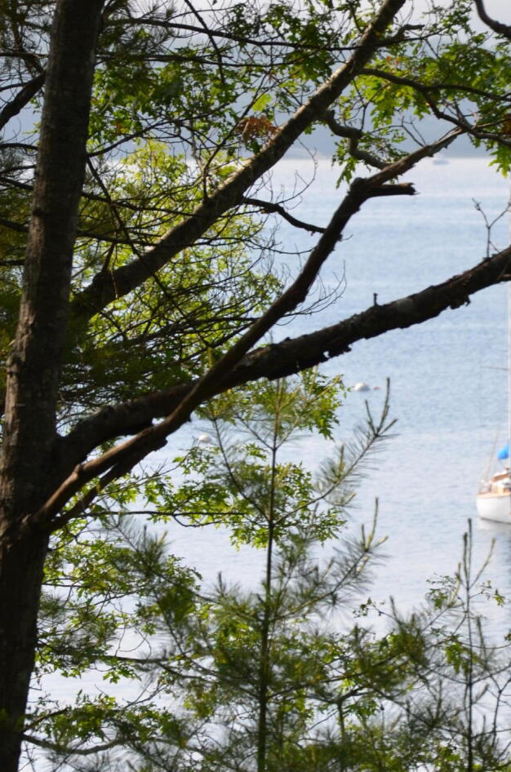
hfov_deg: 4.1
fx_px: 7127
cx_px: 508
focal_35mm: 333
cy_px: 484
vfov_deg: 6.2
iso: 100
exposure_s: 1/250
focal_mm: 105
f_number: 6.3
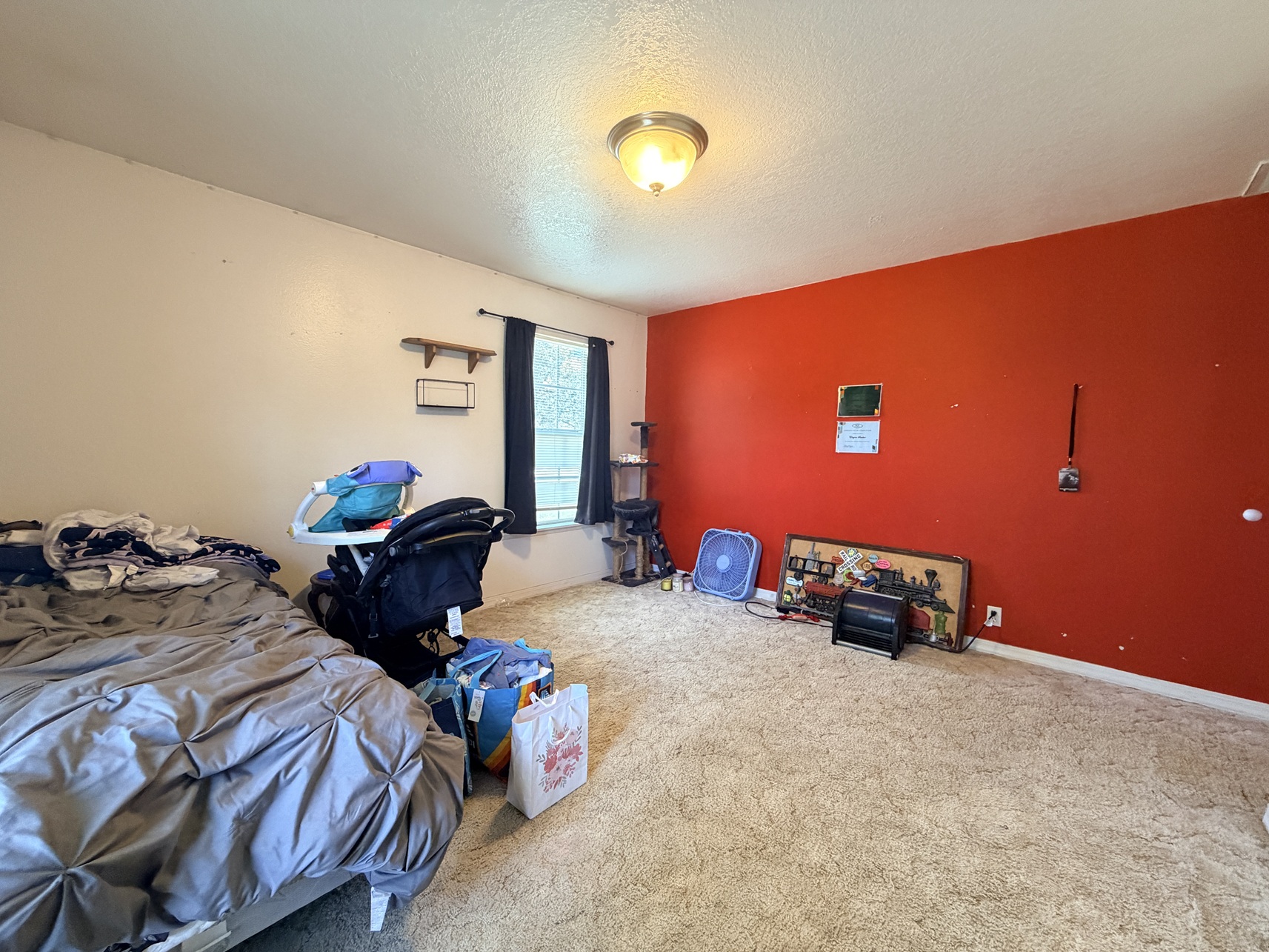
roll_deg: -1.2
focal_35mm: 14
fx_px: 513
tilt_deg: -3.9
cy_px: 476
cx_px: 634
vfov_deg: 85.7
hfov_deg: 102.1
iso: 400
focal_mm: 2.22
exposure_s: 1/60
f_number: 2.2
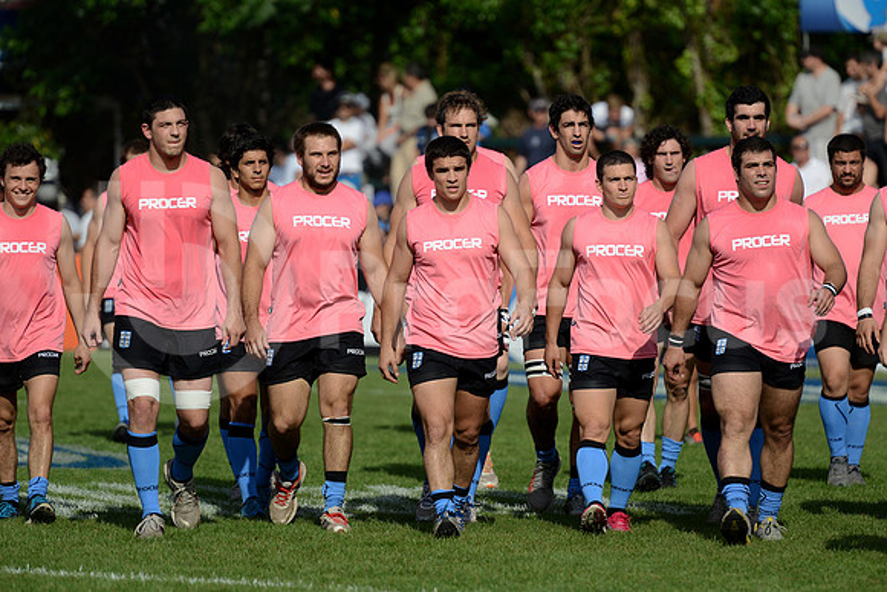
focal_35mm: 270
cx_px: 444
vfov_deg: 5.1
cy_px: 296
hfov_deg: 7.6
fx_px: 6654
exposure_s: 1/2500
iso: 400
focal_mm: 270
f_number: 4
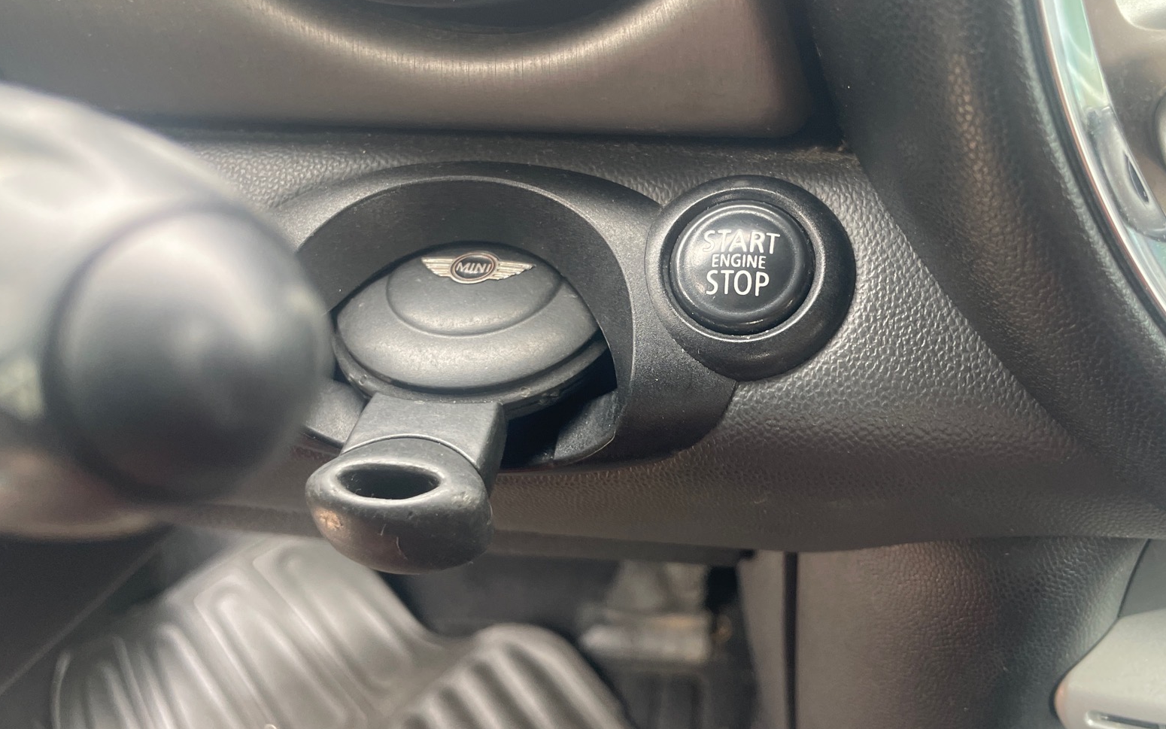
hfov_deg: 59.4
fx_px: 1017
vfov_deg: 39.4
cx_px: 658
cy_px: 384
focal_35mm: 32
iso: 125
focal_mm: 4.2
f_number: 1.6
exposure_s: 1/78
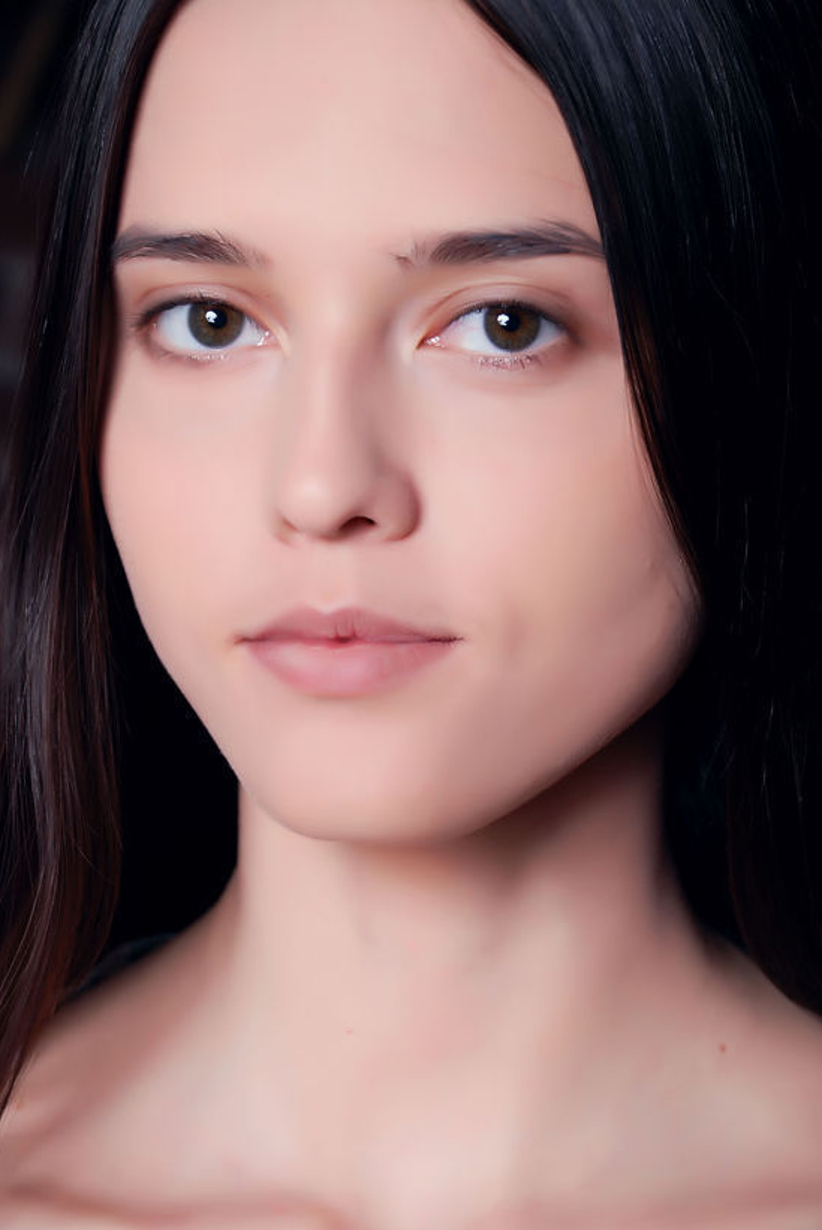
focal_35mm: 102
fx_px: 3486
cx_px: 433
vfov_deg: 20.0
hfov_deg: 13.4
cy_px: 590
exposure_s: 1/60
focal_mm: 62
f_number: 5.3
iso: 200
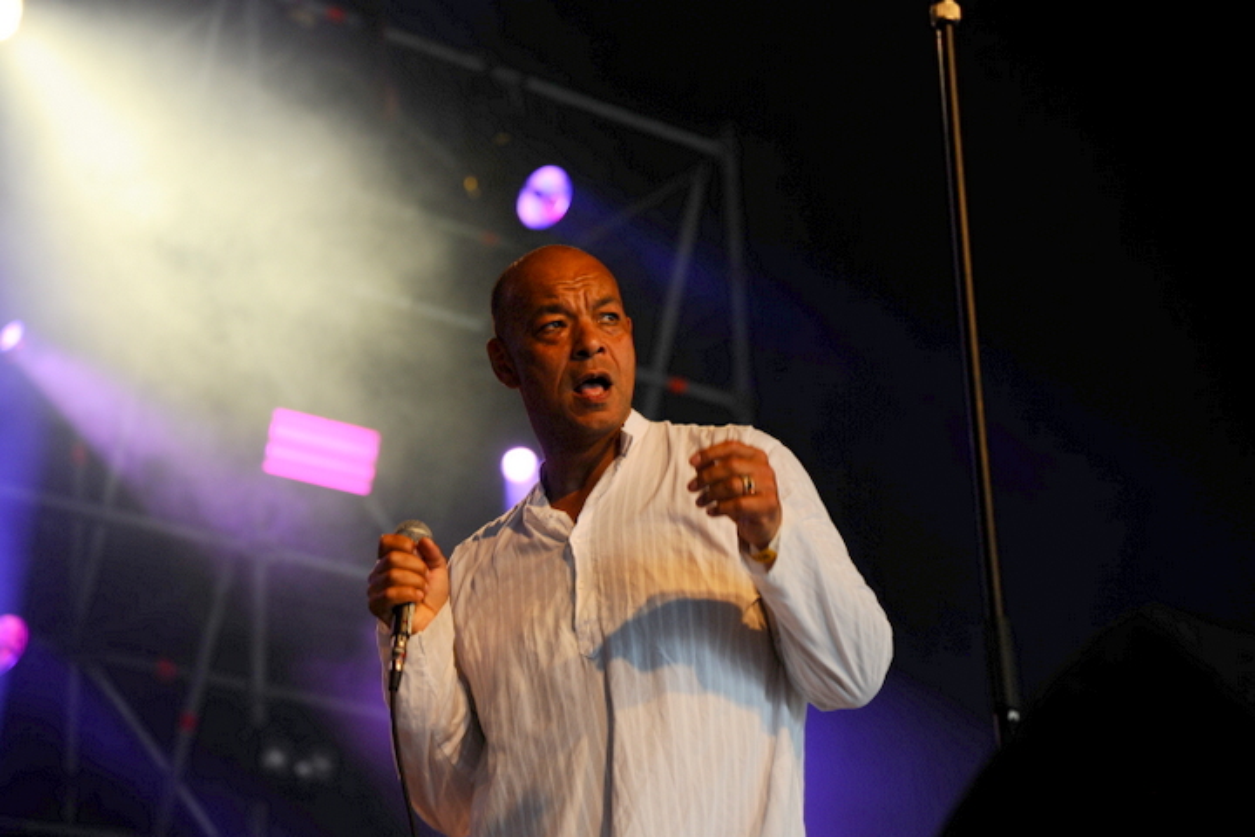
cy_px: 418
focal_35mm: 120
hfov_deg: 17.1
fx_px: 4183
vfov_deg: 11.4
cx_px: 628
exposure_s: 1/80
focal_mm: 120
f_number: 4
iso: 320
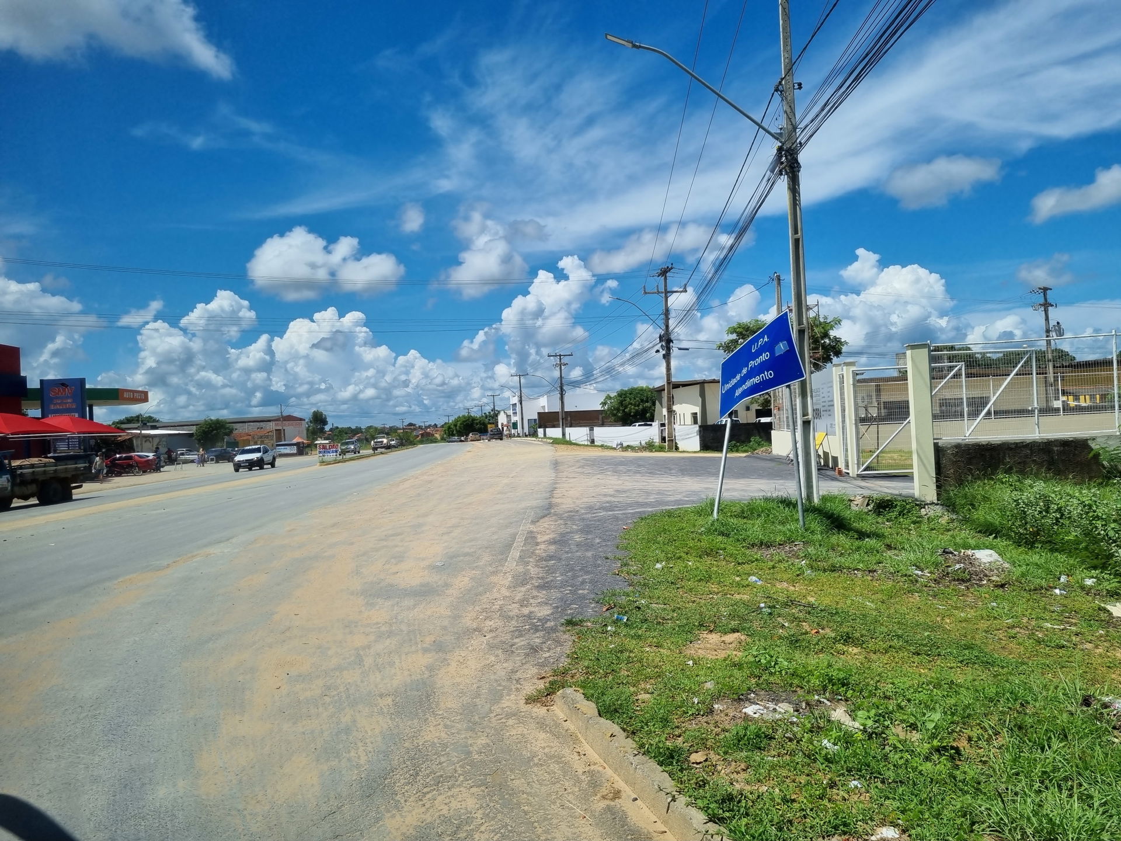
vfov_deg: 53.1
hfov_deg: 67.3
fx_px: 842
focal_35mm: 26
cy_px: 420
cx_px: 560
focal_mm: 5.4
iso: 50
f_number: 1.8
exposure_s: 1/2648
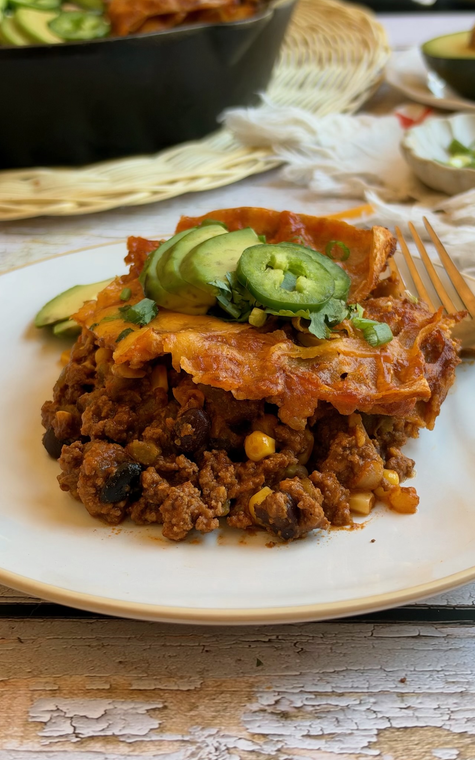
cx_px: 238
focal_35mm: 51
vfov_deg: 39.6
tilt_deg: -30.9
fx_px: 1056
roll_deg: +0.1
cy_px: 380
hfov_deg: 25.3
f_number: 1.8
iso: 125
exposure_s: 1/60
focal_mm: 6.93
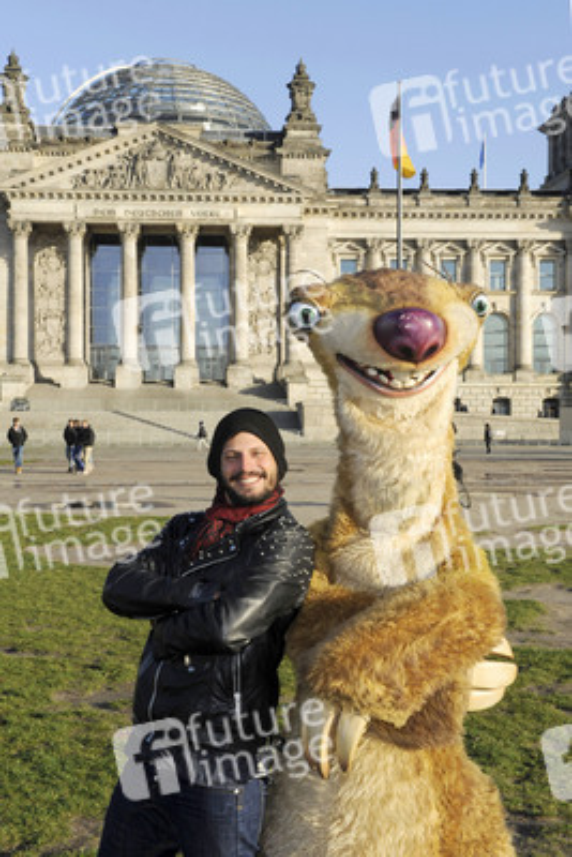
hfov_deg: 28.1
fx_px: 1143
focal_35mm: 48
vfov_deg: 41.1
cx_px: 286
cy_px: 428
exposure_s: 1/400
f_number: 13
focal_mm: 48
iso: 500
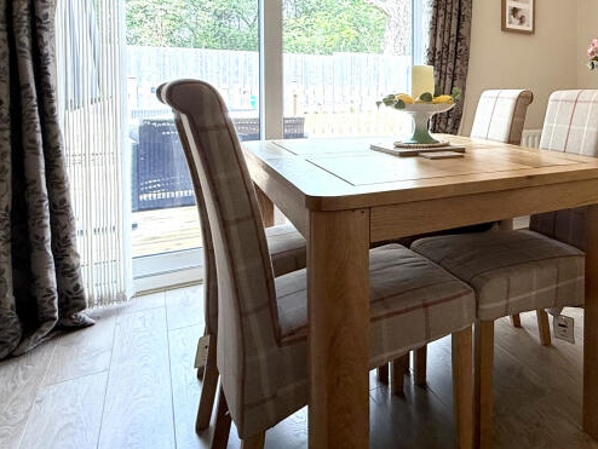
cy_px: 114
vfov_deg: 46.6
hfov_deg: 50.1
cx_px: 597
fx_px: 501
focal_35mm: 29
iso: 160
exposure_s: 1/99
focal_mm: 2.22
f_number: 2.2
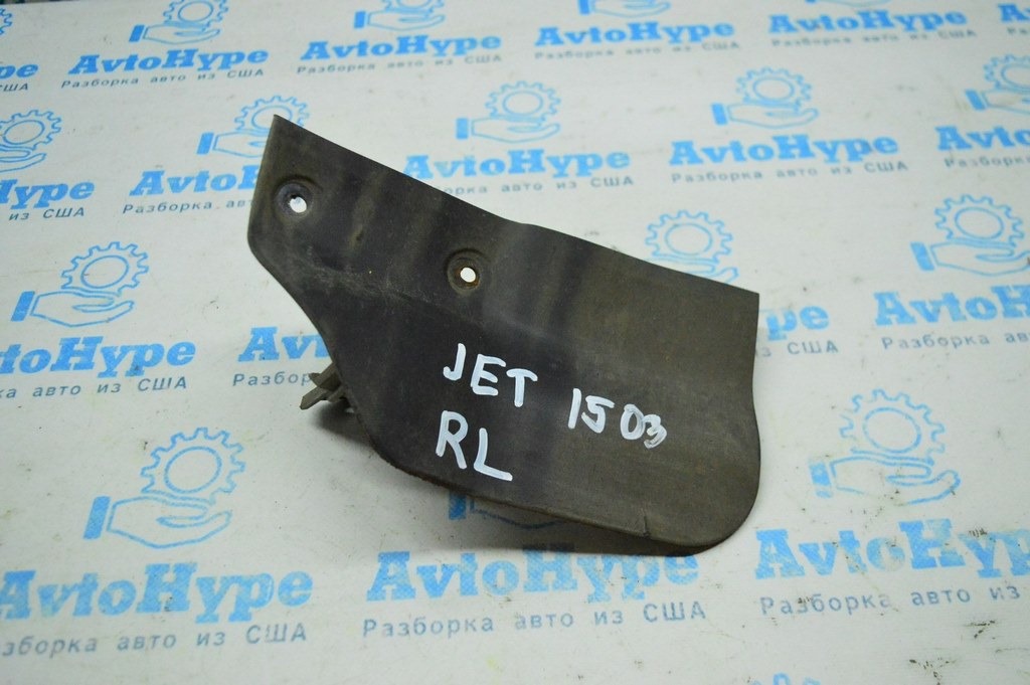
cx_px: 515
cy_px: 342
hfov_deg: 55.1
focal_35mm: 34
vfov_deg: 38.3
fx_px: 986
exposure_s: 1/1000
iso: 6400
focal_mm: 23
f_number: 4
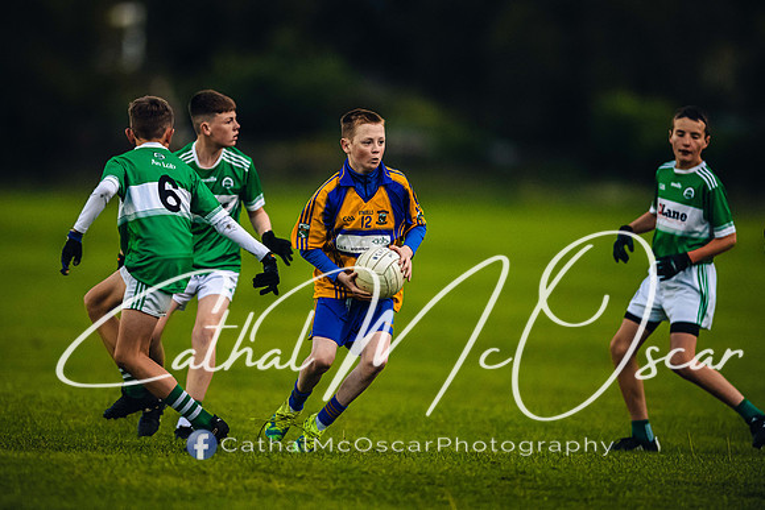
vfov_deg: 2.8
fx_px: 10400
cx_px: 336
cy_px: 238
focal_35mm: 489
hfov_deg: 4.2
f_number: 2.8
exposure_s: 1/640
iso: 3200
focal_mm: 400
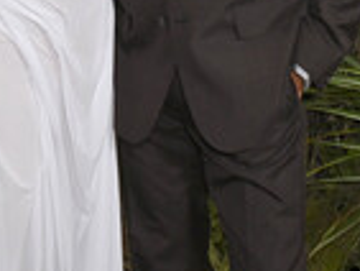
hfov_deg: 16.7
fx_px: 1218
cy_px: -64
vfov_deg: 12.4
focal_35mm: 117
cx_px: 65
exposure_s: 1/250
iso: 1000
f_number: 7.1
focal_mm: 38
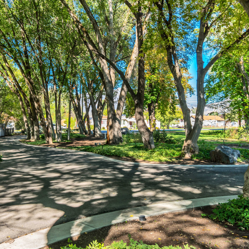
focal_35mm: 39
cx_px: 86
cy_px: 124
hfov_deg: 42.3
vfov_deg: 42.8
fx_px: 317
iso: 100
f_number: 5.6
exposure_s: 1/100
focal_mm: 20
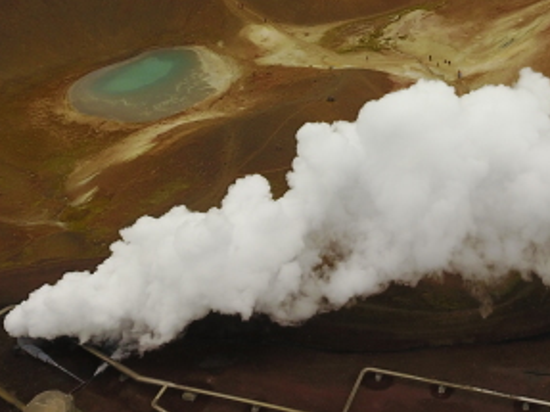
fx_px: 921
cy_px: -44
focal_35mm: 58
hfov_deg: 32.7
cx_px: 408
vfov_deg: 23.6
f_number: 2.2
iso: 116
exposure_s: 1/50
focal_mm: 4.73
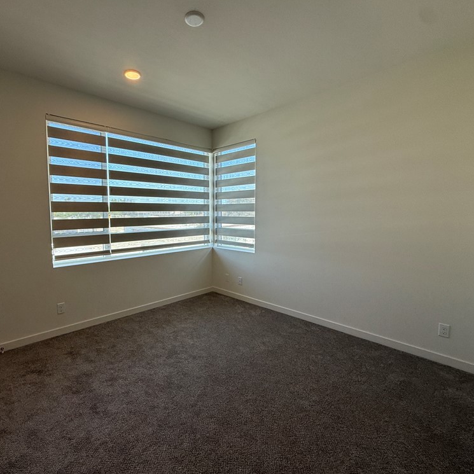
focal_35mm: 17
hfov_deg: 83.6
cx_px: 209
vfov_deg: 84.0
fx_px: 263
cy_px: 232
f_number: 2.2
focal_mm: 2.22
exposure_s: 1/123
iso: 50
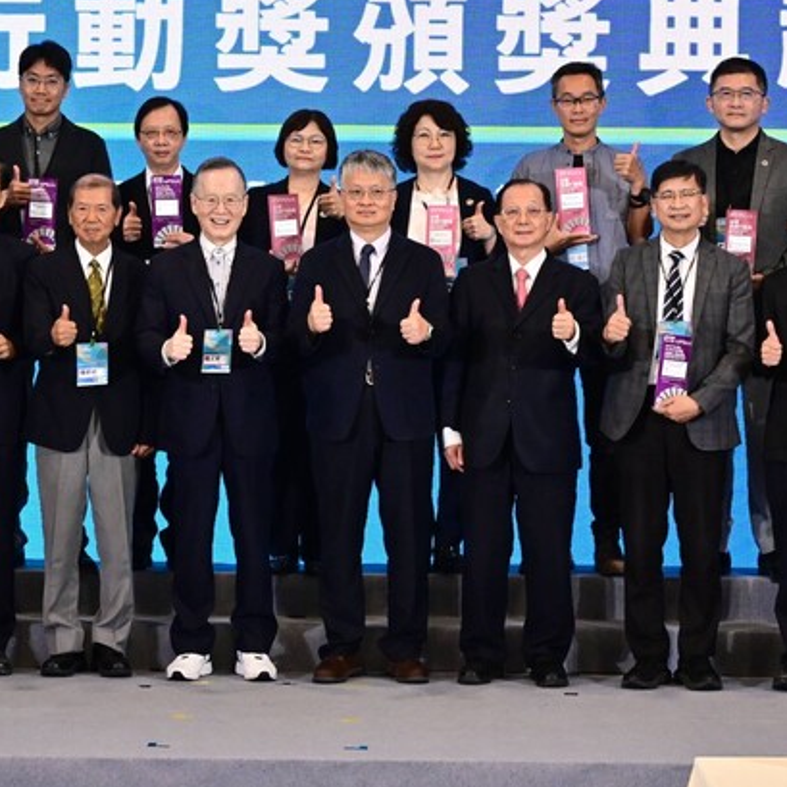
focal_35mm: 162
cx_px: 291
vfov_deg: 10.8
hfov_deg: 10.8
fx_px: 4167
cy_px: 185
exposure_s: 1/125
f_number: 7.1
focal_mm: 65
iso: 1600
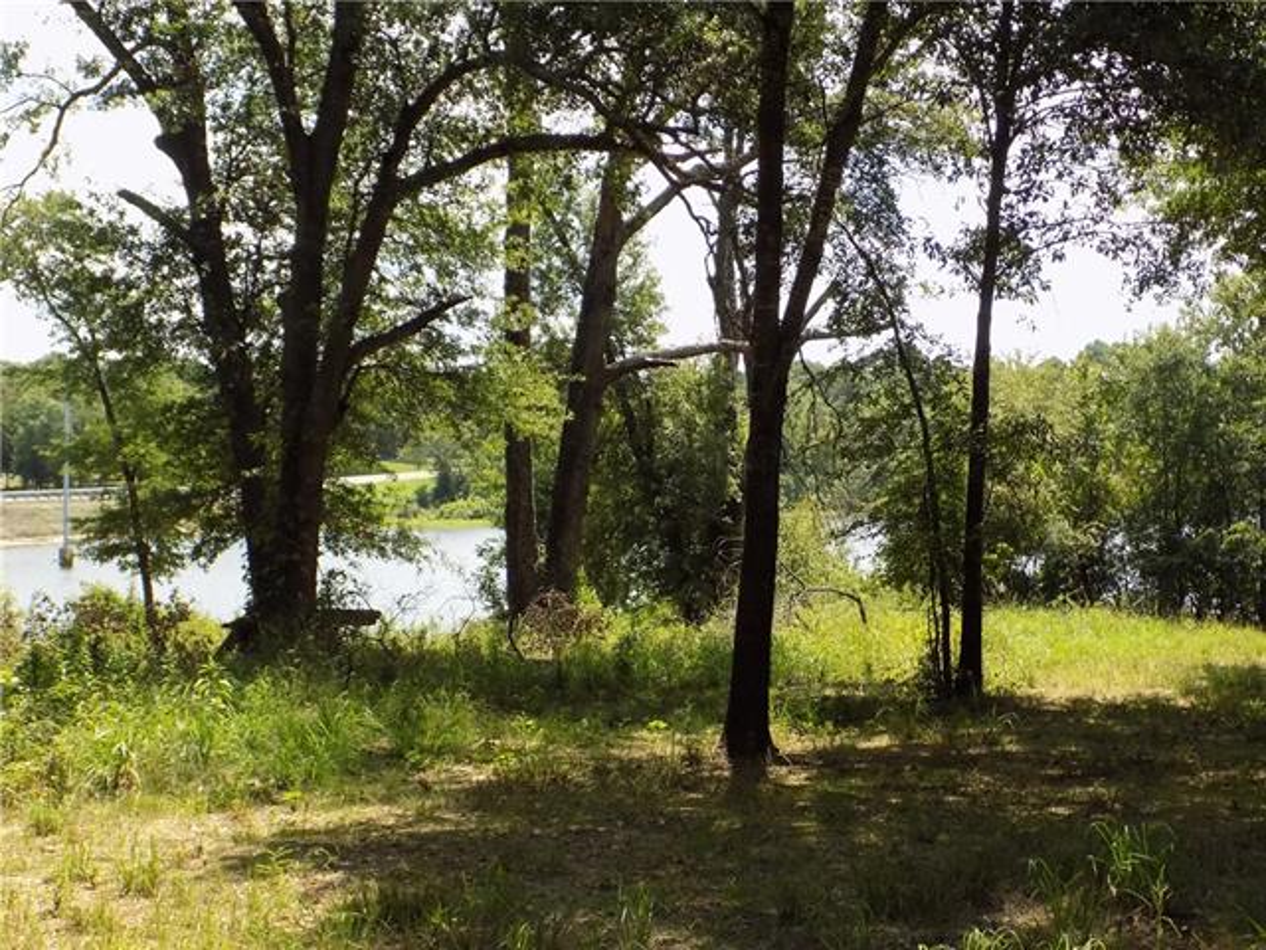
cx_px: 633
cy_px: 475
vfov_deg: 28.0
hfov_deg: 36.8
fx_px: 1902
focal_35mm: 52
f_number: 12.5
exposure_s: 1/160
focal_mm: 9.3
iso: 400
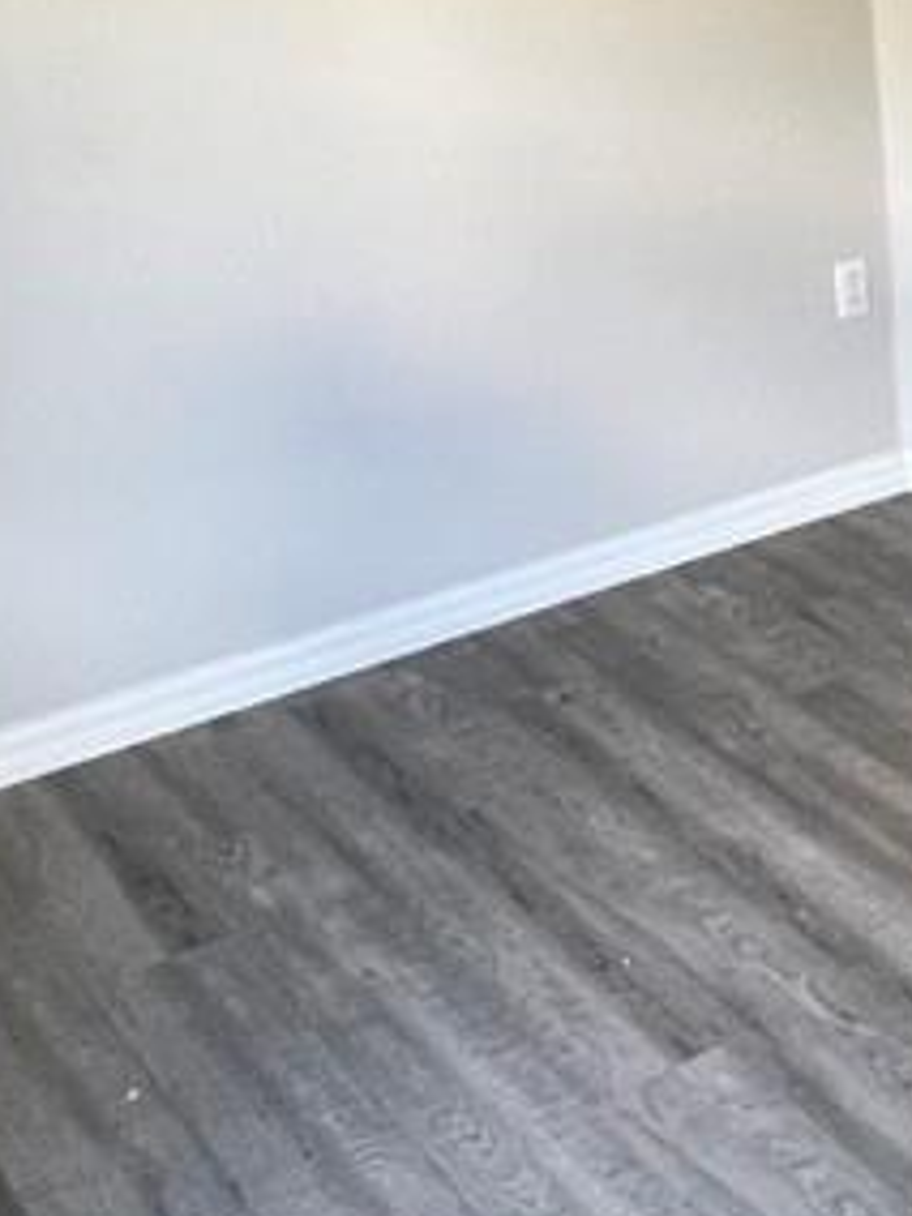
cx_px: 1323
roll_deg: -0.5
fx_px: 1932
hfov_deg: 22.4
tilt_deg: -23.6
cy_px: 488
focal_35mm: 55
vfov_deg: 34.8
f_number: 1.8
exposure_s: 1/86
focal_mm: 1.57
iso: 250
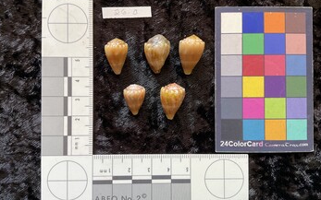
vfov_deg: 40.6
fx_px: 271
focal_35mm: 31
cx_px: 160
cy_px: 101
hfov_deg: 61.2
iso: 50
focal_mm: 3
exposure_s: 1/60
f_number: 1.8
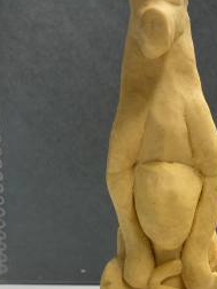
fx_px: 376
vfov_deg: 40.6
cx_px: 159
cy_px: 225
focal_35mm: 45
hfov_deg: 31.7
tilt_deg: -13.1
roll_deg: -2.5
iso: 64
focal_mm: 4.25
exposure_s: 1/60
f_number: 1.8
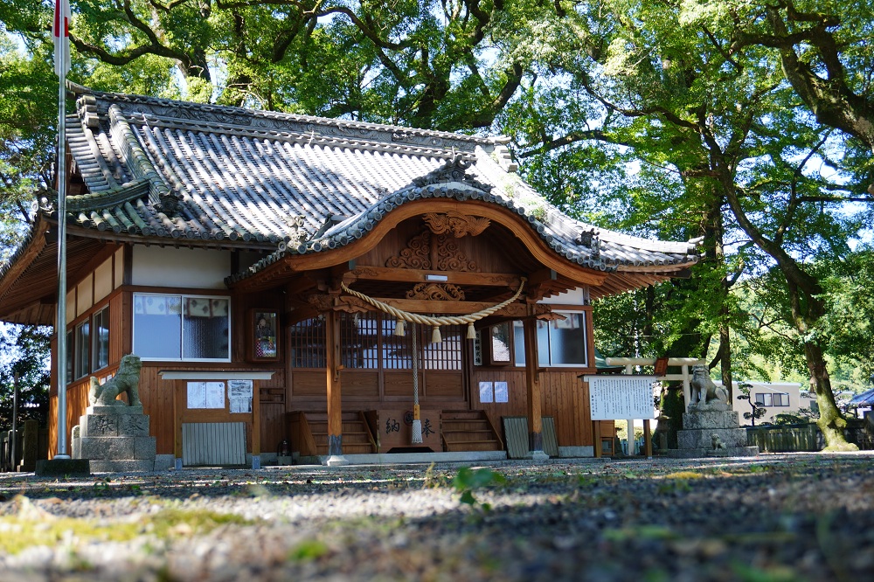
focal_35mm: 45
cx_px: 437
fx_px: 1092
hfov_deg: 43.6
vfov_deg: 29.8
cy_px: 291
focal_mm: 30
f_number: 5
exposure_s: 1/60
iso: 100
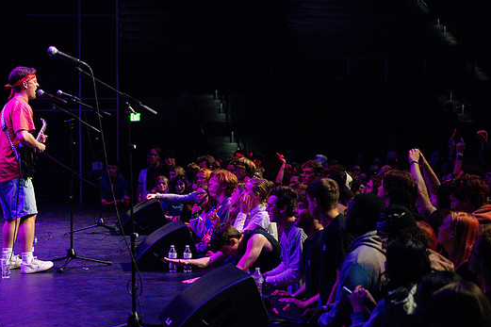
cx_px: 224
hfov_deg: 26.0
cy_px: 151
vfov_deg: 17.5
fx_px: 1063
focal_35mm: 78
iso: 6400
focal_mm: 70
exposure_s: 1/500
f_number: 2.8
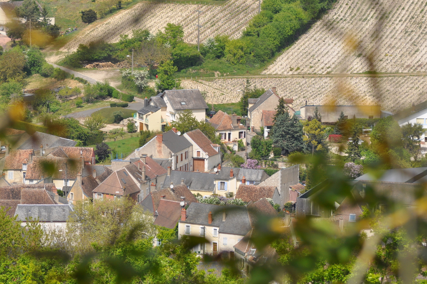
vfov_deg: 5.5
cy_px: 142
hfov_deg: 8.3
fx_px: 2932
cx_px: 214
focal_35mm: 248
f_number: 5.6
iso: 400
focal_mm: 165
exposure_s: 1/2000
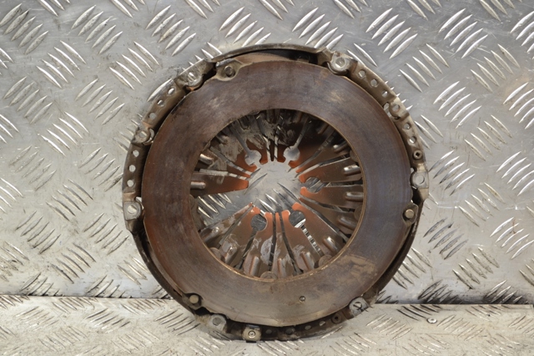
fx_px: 1112
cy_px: 178
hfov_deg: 27.0
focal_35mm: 75
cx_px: 267
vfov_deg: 18.2
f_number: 5.6
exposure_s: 1/30
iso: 560
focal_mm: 50
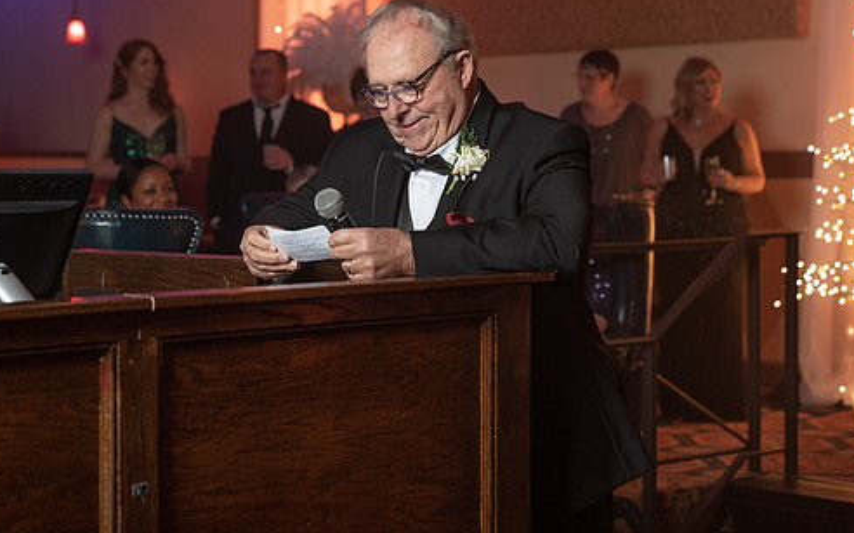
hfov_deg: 23.8
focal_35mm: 87
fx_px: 2024
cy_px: 217
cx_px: 419
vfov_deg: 15.0
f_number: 4
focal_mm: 70
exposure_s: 1/125
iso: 2000
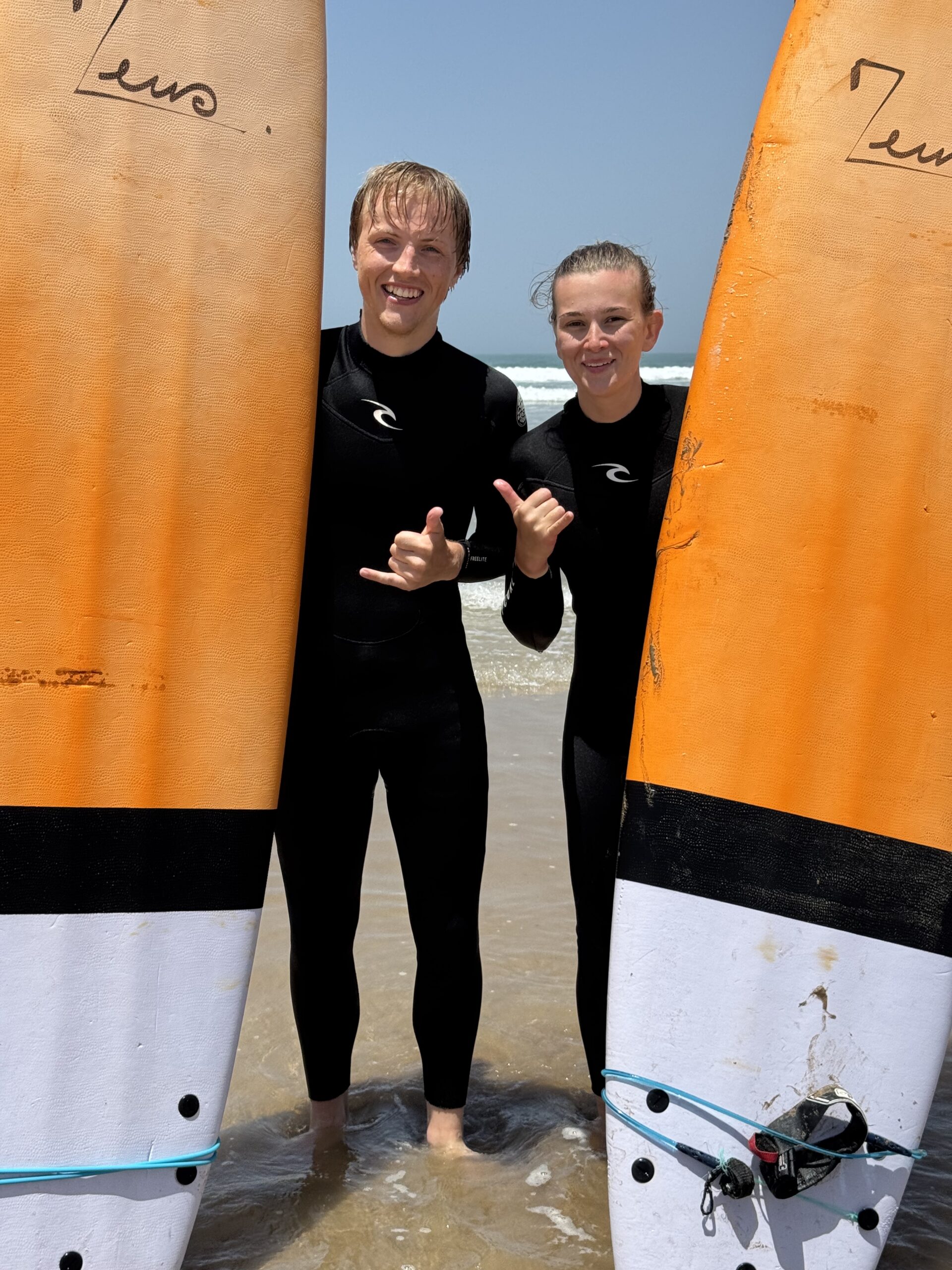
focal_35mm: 48
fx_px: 1760
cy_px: 635
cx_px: 476
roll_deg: -0.7
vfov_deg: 39.7
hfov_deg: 30.3
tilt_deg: -8.0
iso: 64
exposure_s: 1/5848
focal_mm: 6.76
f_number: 1.78
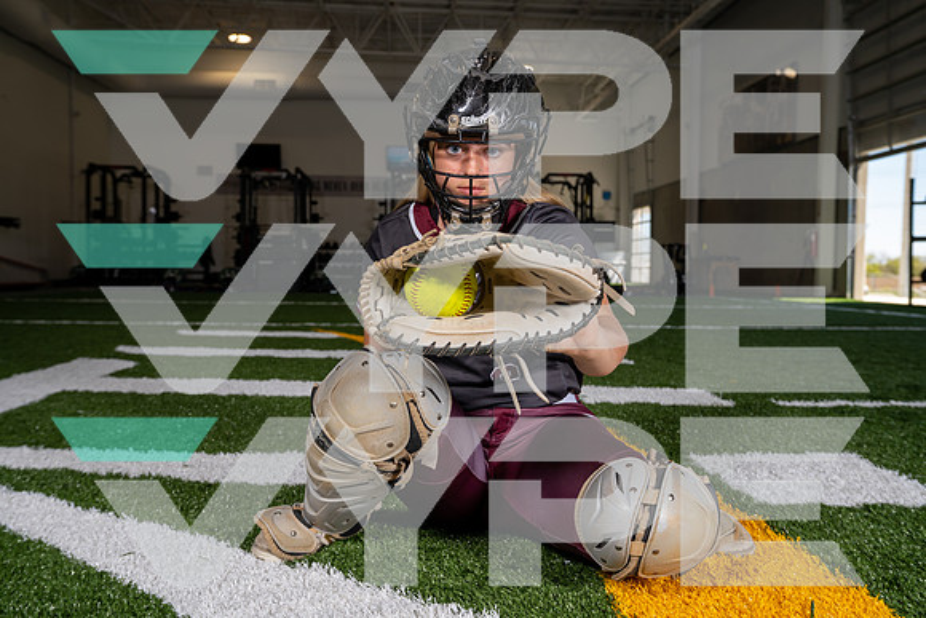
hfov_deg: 50.7
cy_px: 309
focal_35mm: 38
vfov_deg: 35.1
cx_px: 463
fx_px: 978
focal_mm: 38
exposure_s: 1/200
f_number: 5.6
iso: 200
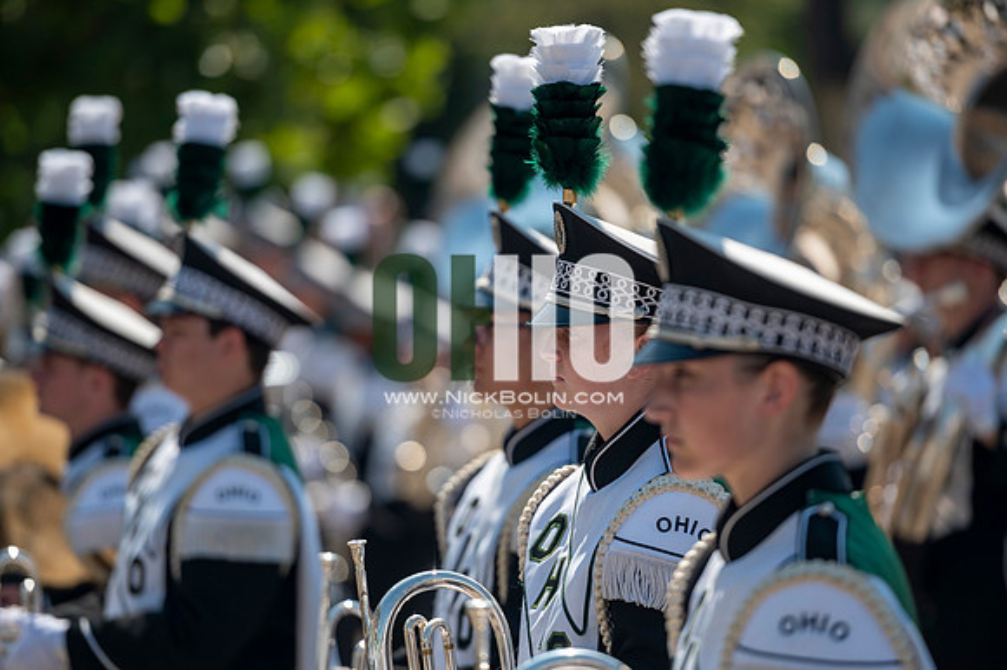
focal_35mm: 200
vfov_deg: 6.9
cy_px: 335
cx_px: 504
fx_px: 5591
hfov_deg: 10.3
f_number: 2.8
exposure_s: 1/1600
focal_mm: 200
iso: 100
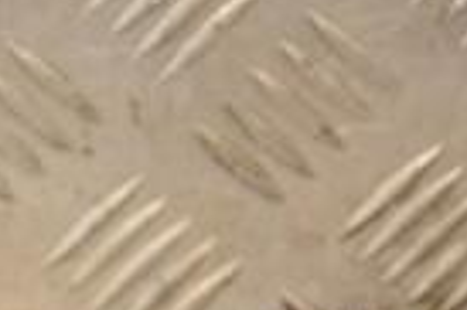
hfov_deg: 4.7
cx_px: -518
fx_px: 5636
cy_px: 603
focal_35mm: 435
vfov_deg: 3.1
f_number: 5.3
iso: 800
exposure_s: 1/125
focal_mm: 66
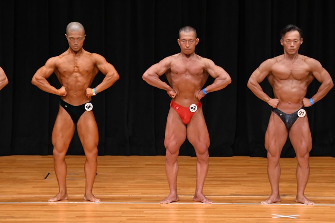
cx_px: 168
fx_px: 2511
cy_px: 112
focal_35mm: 270
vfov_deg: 5.1
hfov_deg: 7.6
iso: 3200
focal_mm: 180
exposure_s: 1/400
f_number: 5.6
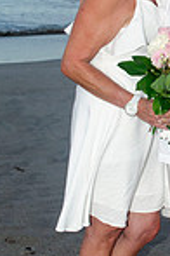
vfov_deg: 18.4
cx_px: 180
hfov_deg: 12.3
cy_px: 57
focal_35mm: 110
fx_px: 779
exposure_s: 1/250
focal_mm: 24
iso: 200
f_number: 6.3
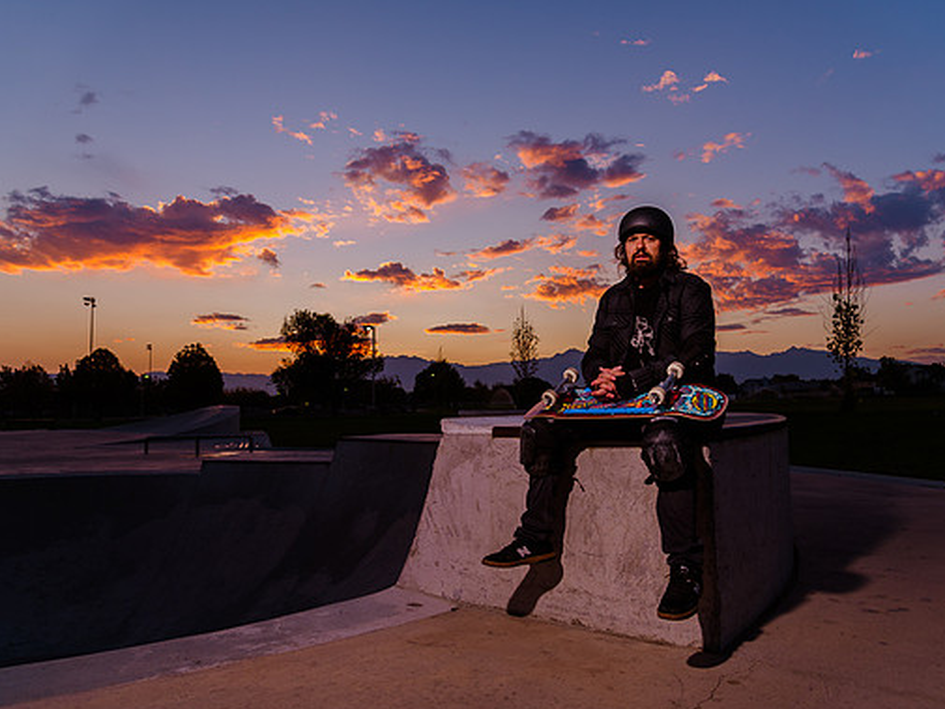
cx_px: 483
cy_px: 338
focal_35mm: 28
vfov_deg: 49.7
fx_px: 765
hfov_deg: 63.4
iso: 500
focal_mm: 24
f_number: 4
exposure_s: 1/250
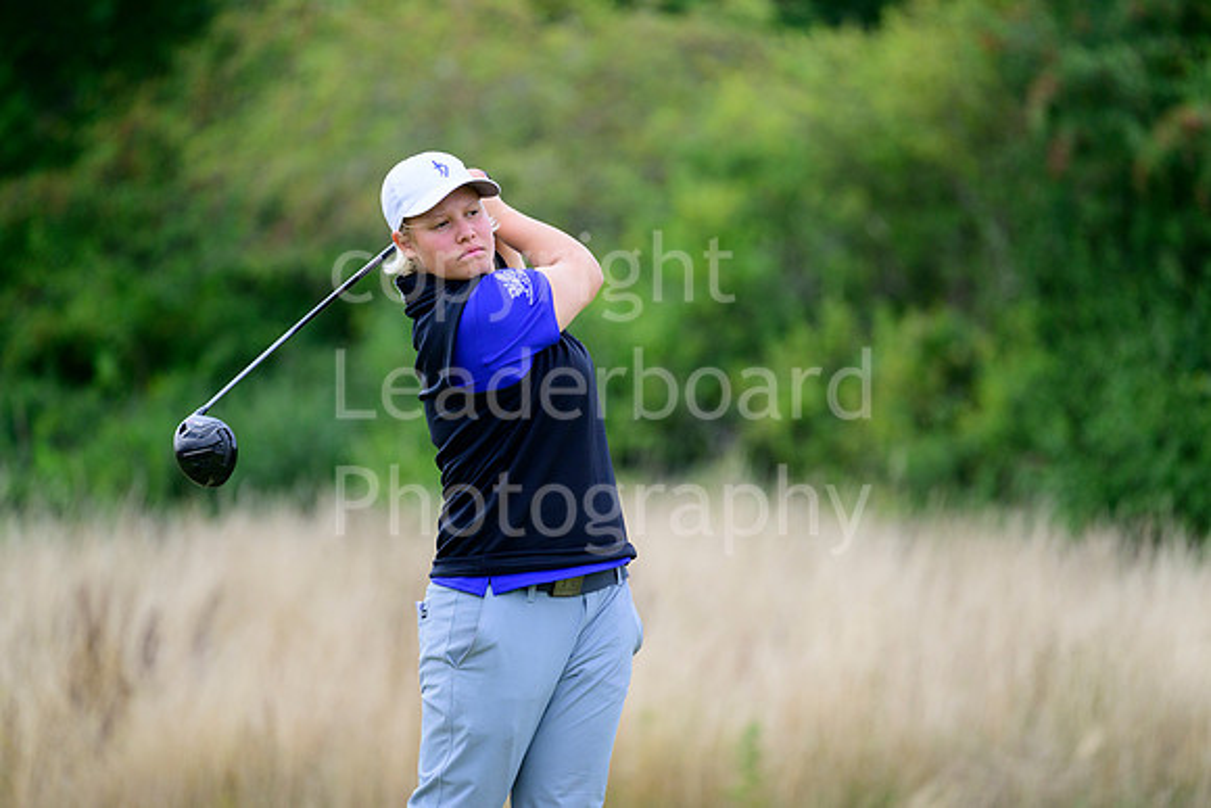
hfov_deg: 6.1
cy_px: 404
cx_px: 606
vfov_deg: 4.0
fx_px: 11439
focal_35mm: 340
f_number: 5.3
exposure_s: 1/2000
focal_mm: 340
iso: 1000
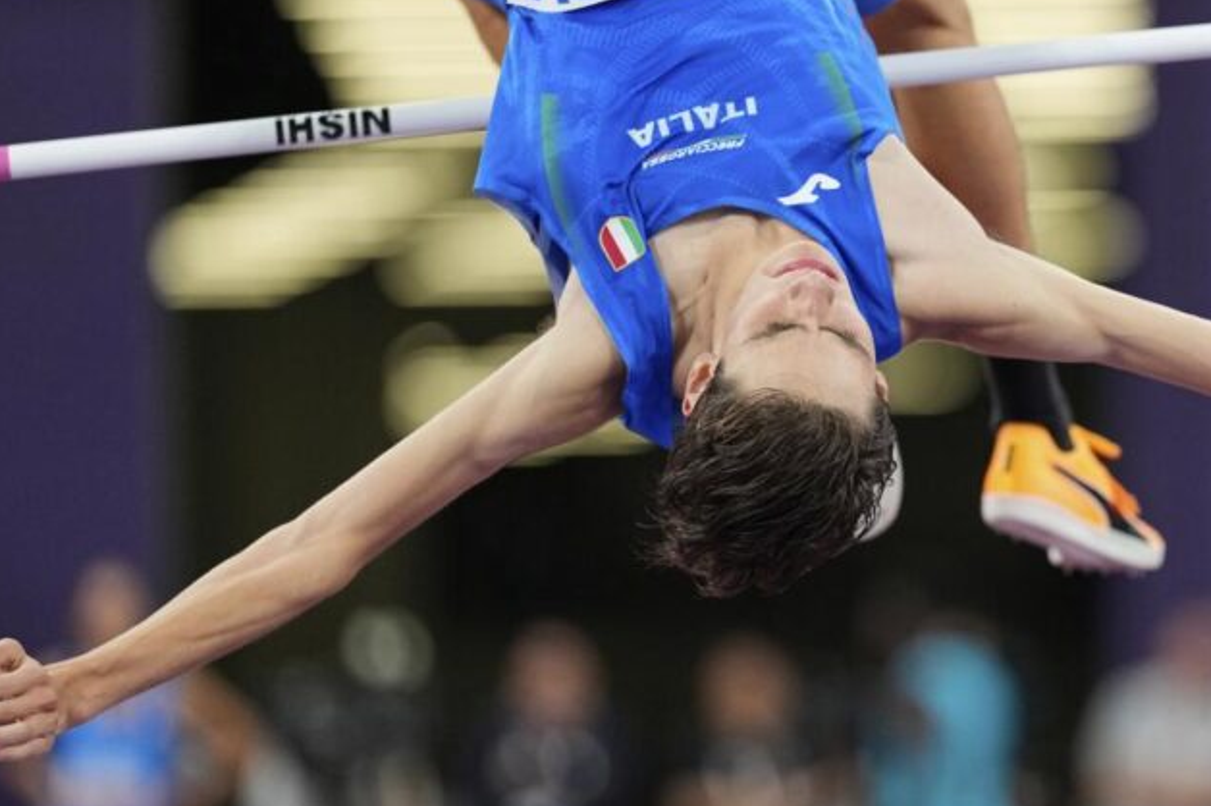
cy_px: 378
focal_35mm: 478
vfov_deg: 2.9
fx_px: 16070
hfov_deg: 4.3
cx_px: 852
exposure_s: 1/2500
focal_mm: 300
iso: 2000
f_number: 2.8
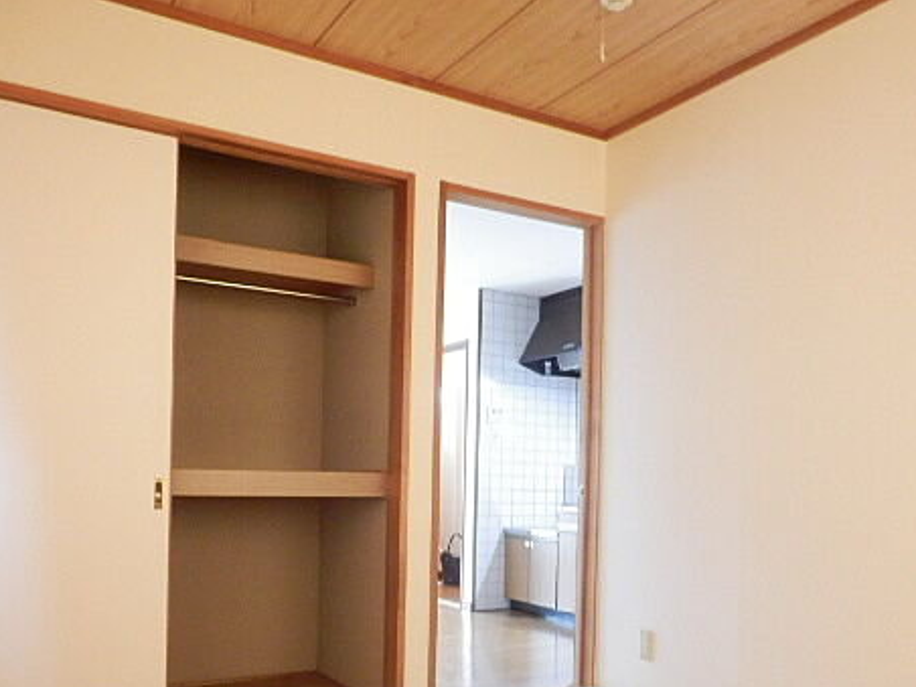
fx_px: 900
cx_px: 543
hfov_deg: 53.6
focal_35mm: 34
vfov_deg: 41.0
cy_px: 484
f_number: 3
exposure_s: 1/13
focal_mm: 4.2
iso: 800
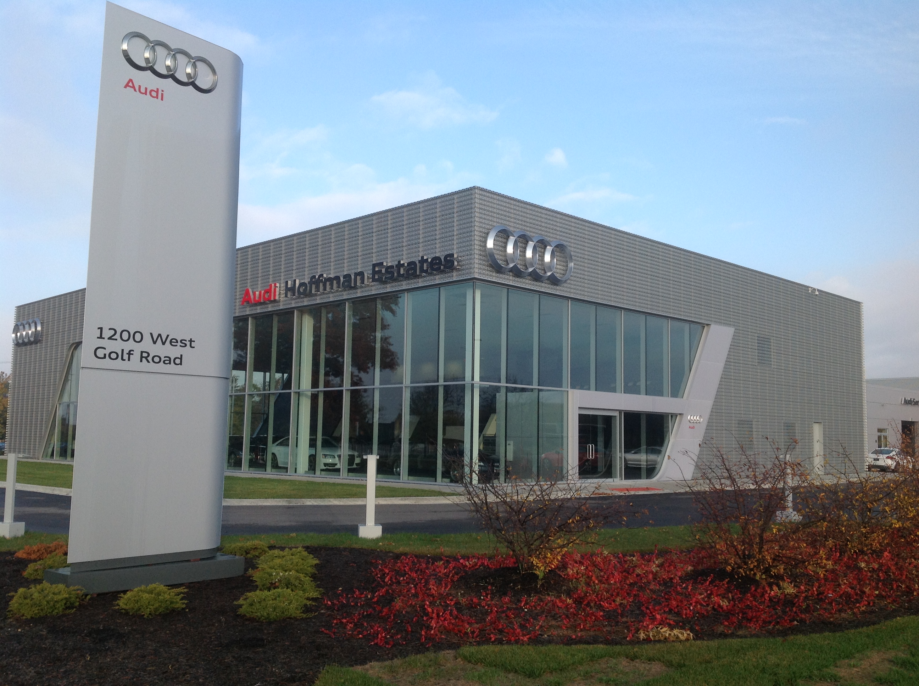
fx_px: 928
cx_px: 460
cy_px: 343
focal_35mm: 35
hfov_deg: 52.7
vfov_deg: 40.6
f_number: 2.4
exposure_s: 1/643
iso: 50
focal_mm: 4.28
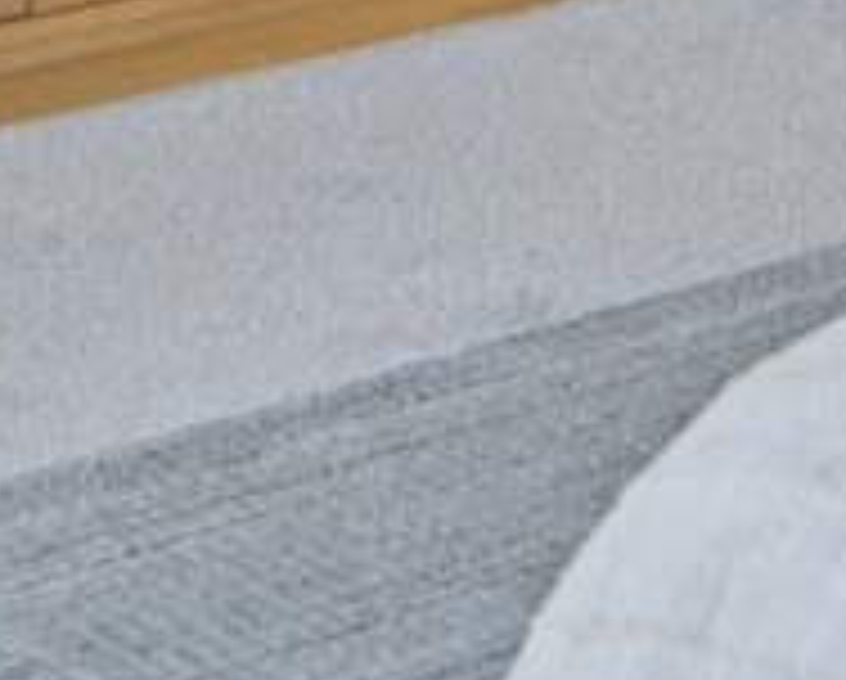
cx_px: 868
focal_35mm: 157
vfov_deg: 8.5
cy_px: -1259
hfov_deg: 12.1
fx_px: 3937
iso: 100
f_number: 3.5
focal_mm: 14
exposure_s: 1/50
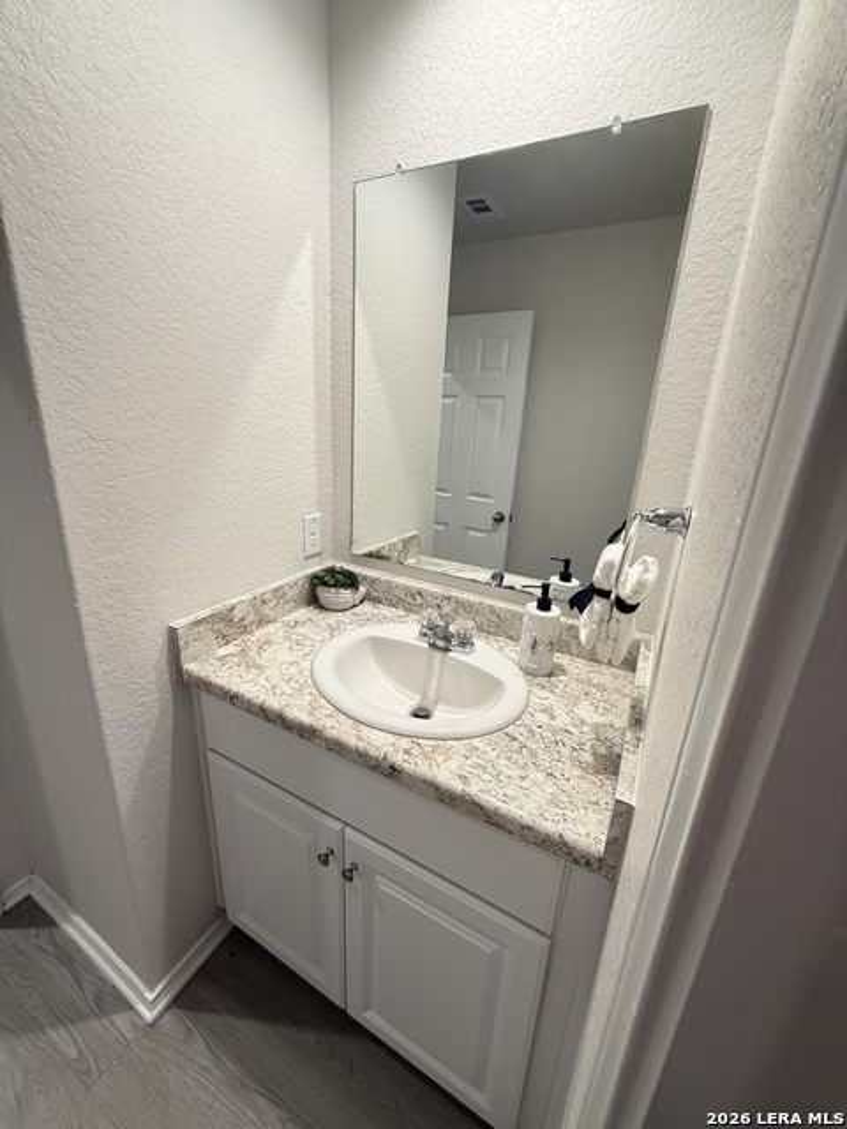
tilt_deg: -17.5
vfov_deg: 102.1
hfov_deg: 85.7
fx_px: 457
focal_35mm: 14
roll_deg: -2.3
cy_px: 564
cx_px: 424
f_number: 2.2
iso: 200
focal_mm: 2.22
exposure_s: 1/120
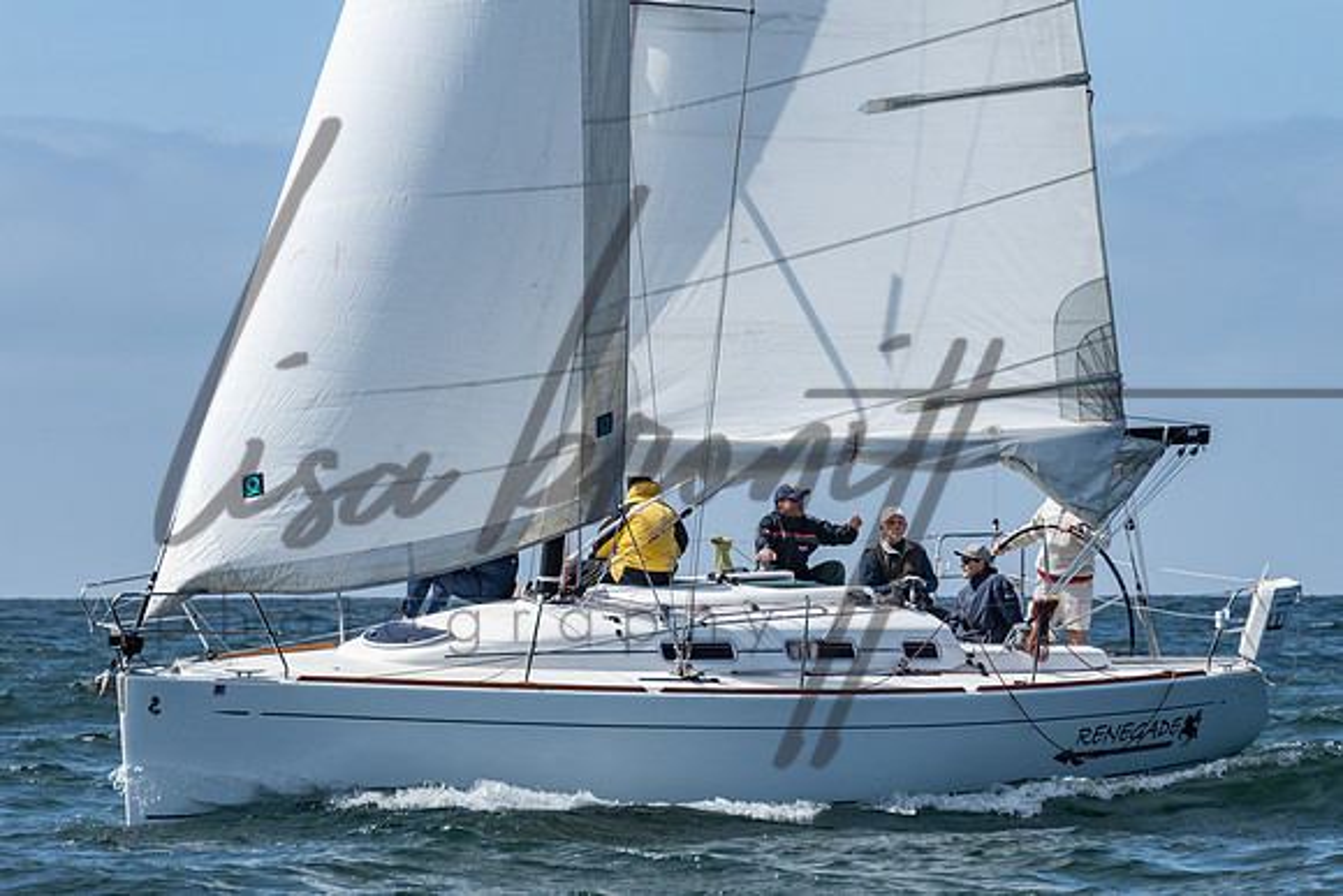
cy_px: 260
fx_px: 8868
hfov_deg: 8.7
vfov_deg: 5.8
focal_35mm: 238
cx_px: 688
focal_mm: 150
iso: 200
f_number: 6.3
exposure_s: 1/1250
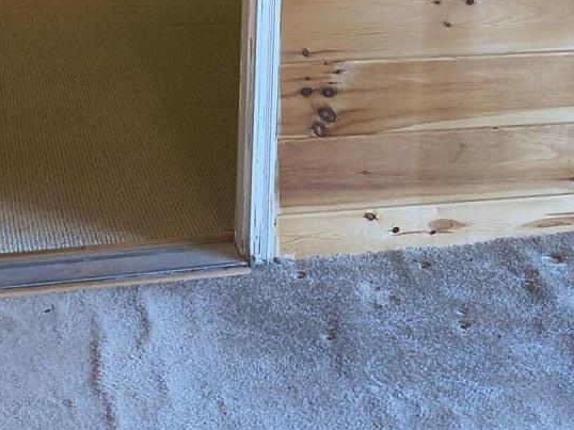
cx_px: 414
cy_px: -219
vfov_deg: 14.7
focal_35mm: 93
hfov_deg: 21.0
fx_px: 1541
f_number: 1.7
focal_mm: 4.68
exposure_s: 1/60
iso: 809
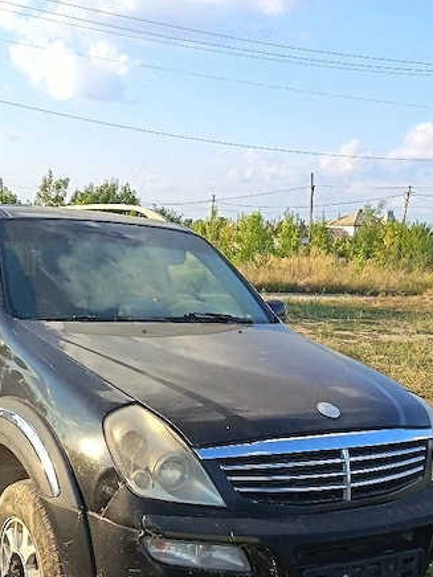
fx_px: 734
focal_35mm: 44
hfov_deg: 32.5
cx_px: 136
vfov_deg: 41.4
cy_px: 450
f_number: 1.75
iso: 228
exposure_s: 1/625
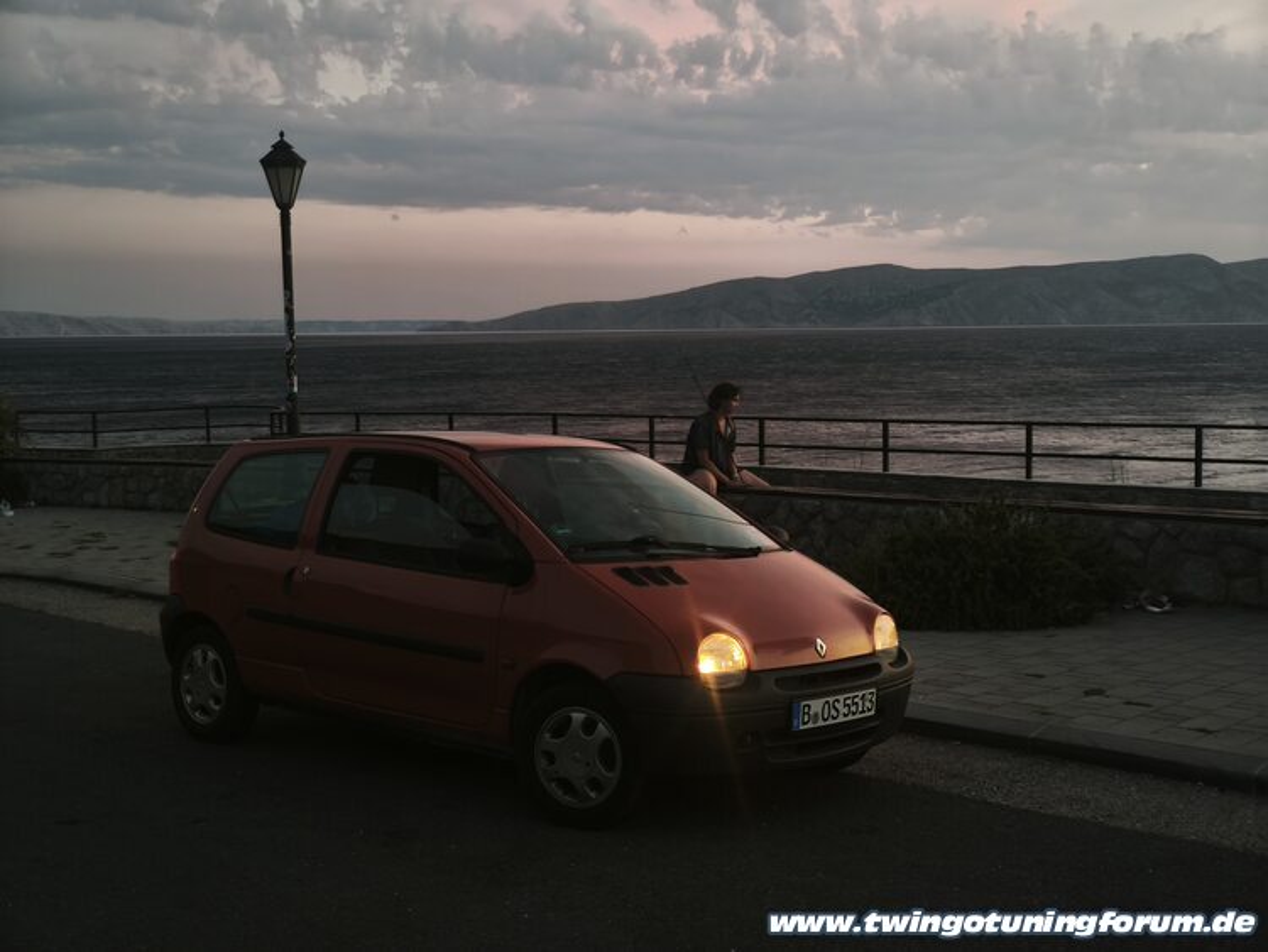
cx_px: 634
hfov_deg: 38.2
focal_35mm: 50
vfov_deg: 29.1
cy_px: 476
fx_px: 1832
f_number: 1.9
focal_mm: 7.1
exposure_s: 1/100
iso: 1000
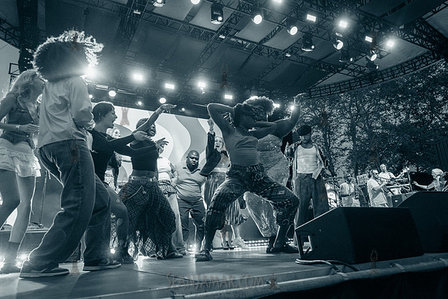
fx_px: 321
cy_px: 150
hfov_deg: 69.8
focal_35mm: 26
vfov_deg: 50.0
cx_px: 233
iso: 6400
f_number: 4
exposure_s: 1/320
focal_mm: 24
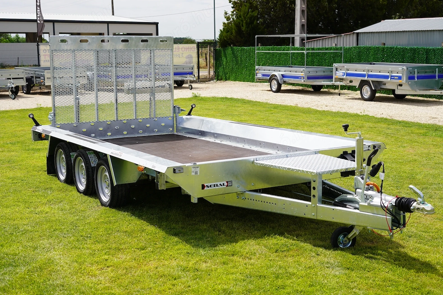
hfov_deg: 38.9
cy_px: 145
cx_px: 224
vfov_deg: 26.5
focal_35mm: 51
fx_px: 627
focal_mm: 50
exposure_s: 1/640
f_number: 5
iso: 100
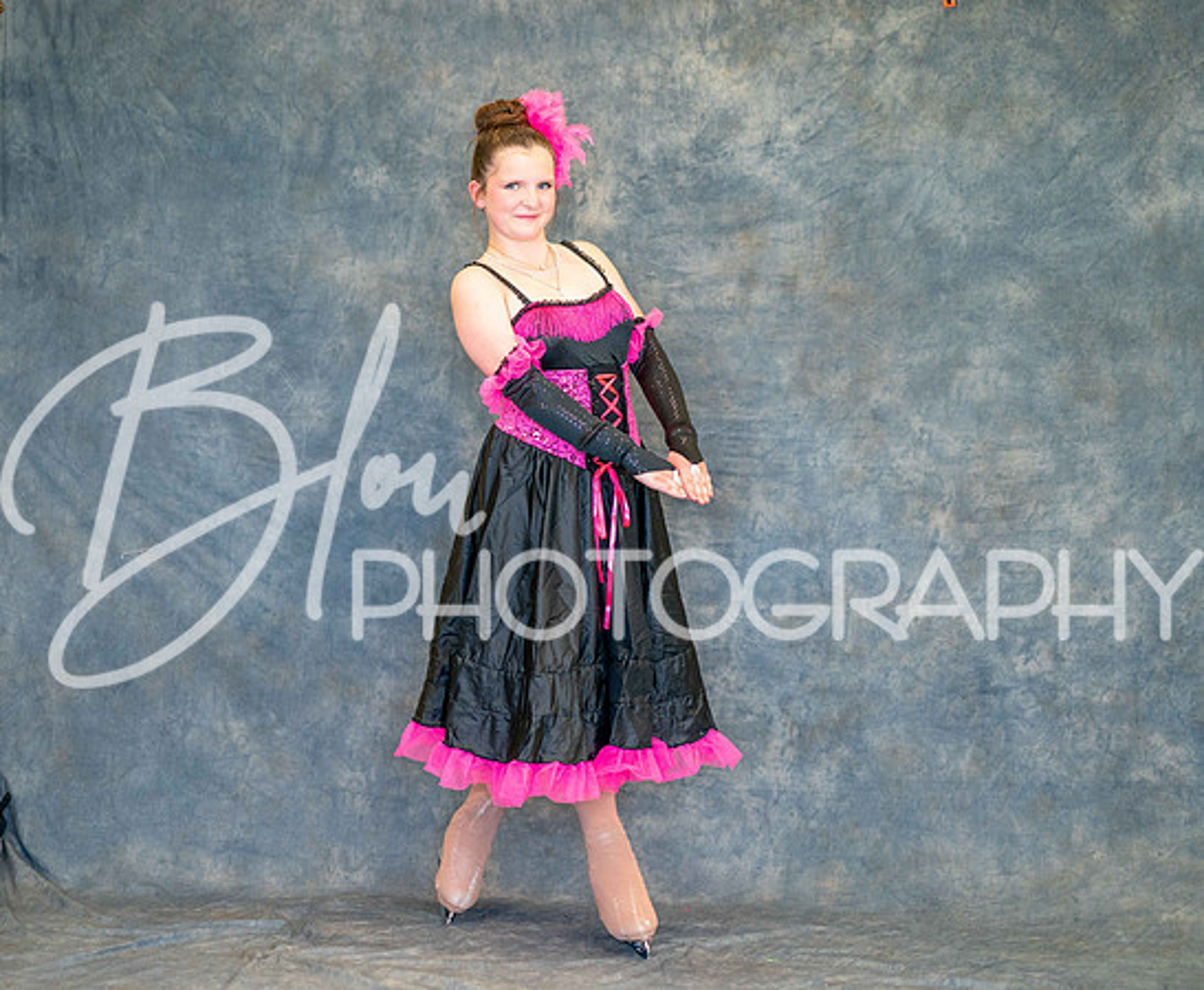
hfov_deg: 18.8
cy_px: 477
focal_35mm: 101
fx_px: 3641
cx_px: 474
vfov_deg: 15.5
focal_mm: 85
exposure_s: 1/250
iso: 1250
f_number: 1.8
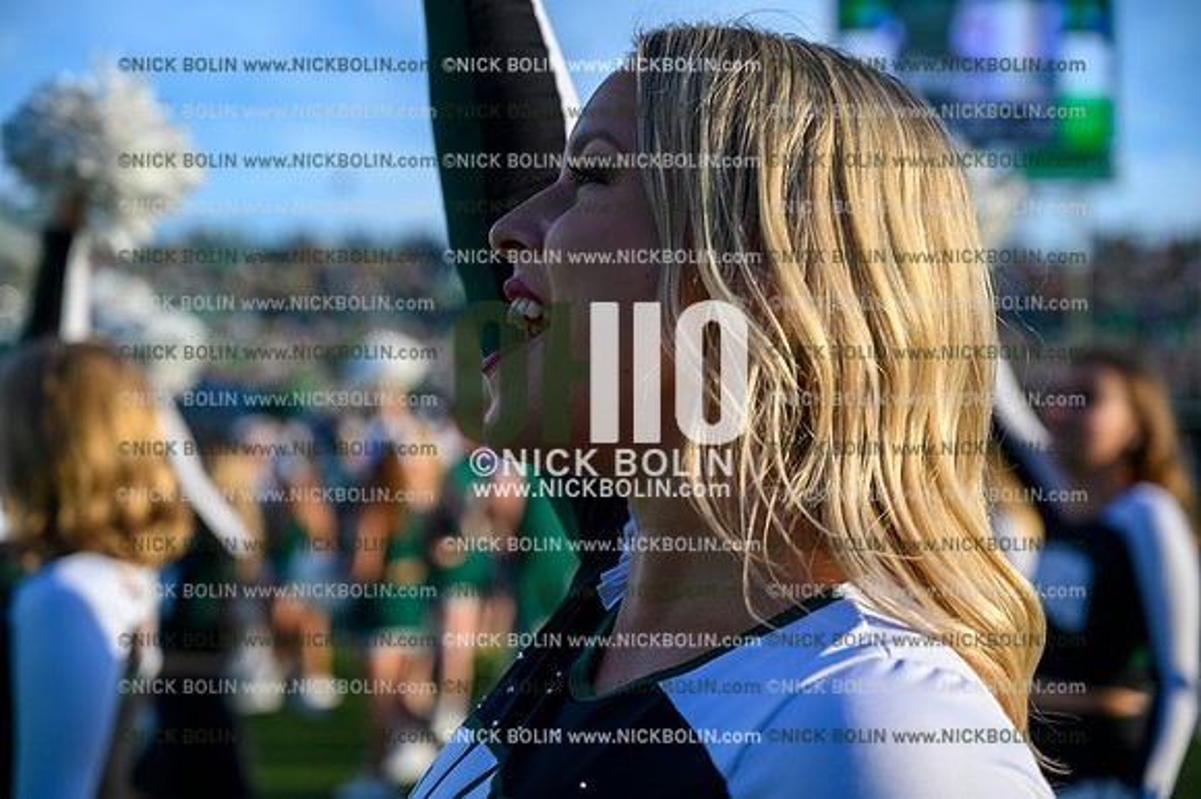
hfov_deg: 28.9
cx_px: 600
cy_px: 400
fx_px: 2334
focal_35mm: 70
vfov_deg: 19.4
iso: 100
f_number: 4
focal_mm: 70
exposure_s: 1/400
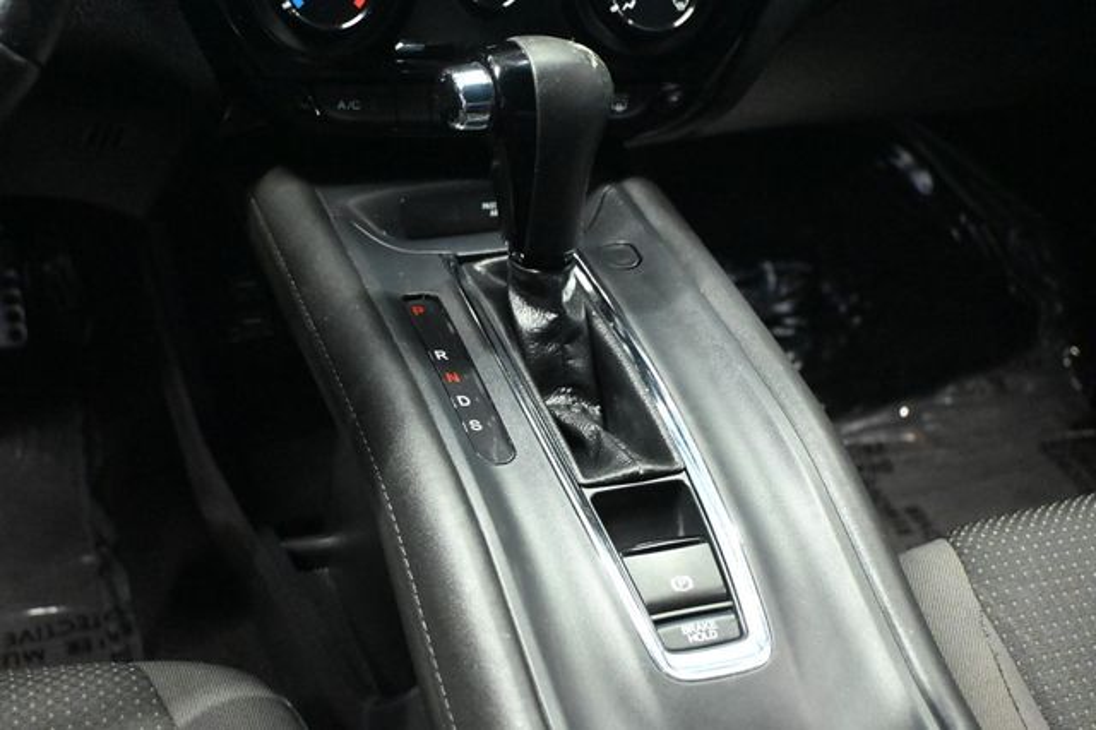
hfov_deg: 36.0
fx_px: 1689
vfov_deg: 24.4
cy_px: 365
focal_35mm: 56
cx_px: 548
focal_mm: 37
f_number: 5.3
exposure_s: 1/15
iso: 12800
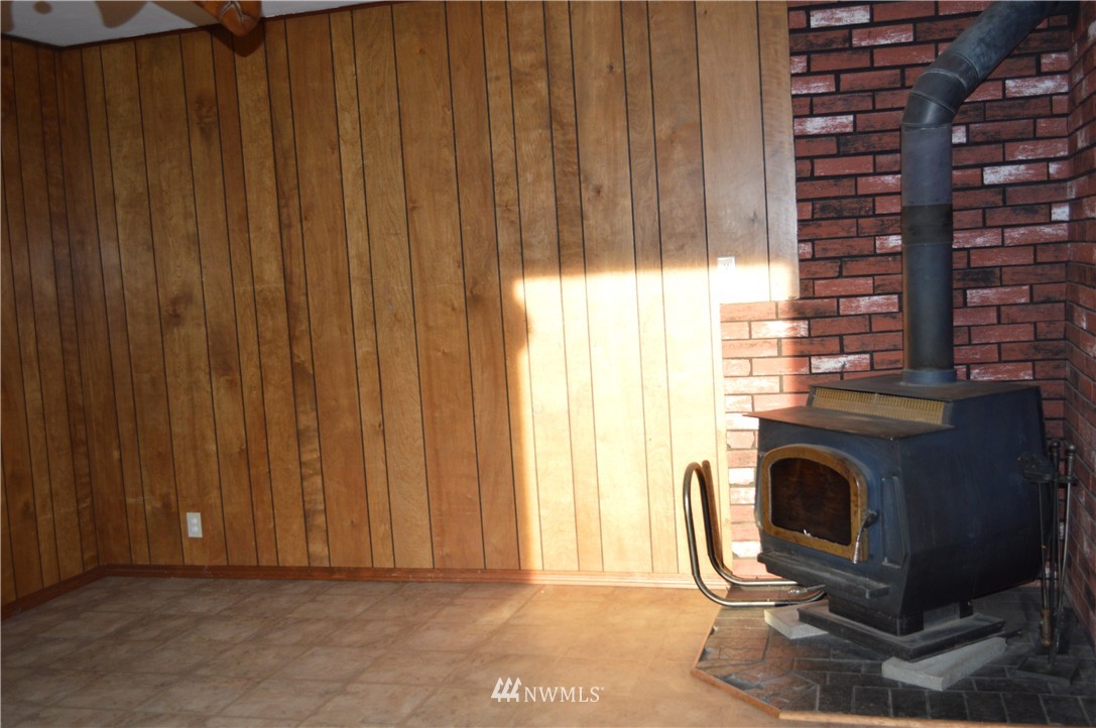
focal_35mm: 36
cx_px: 548
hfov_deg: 53.2
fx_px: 1095
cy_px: 364
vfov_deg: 36.8
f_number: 4
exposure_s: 1/125
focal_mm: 24
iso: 360
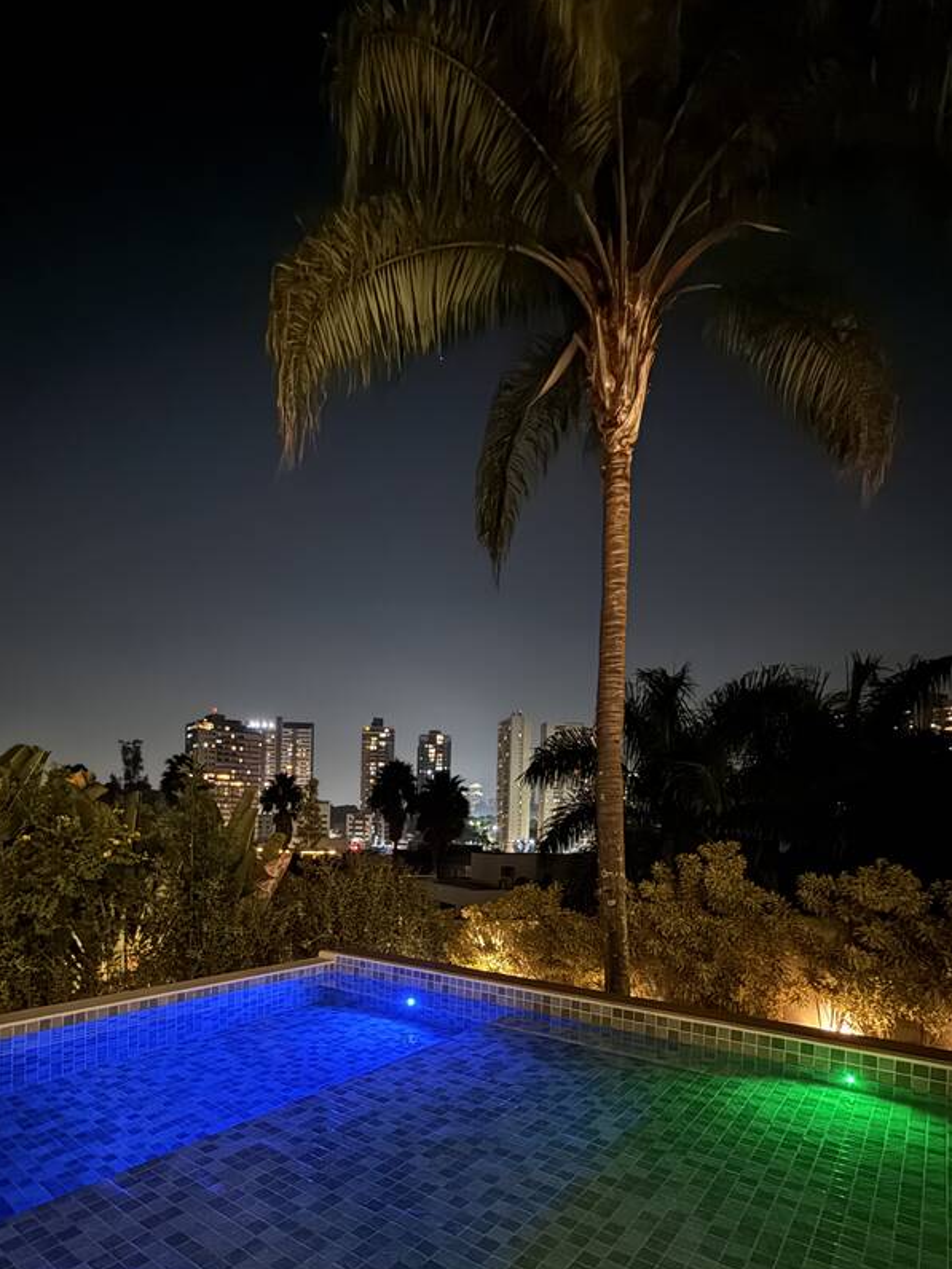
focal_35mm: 19
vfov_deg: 81.8
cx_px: 403
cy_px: 847
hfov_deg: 68.3
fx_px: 697
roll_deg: -1.4
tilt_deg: -0.6
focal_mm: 2.22
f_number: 2.2
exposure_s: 1/9
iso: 2500
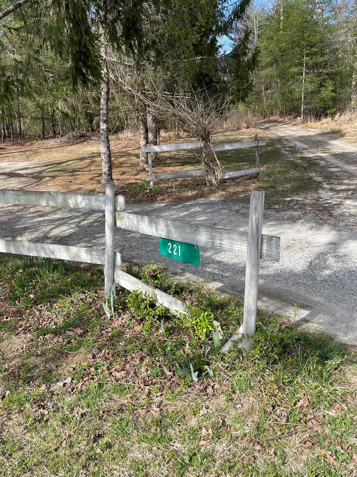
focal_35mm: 30
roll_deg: +1.3
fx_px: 413
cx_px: 178
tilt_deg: -13.4
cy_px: 244
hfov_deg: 46.8
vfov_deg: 60.0
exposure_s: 1/1618
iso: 32
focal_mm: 4.2
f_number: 1.6
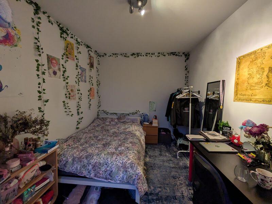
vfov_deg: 85.7
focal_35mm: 14
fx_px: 110
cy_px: 102
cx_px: 136
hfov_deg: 102.0
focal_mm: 1.83
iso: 315
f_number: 2.2
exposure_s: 1/25
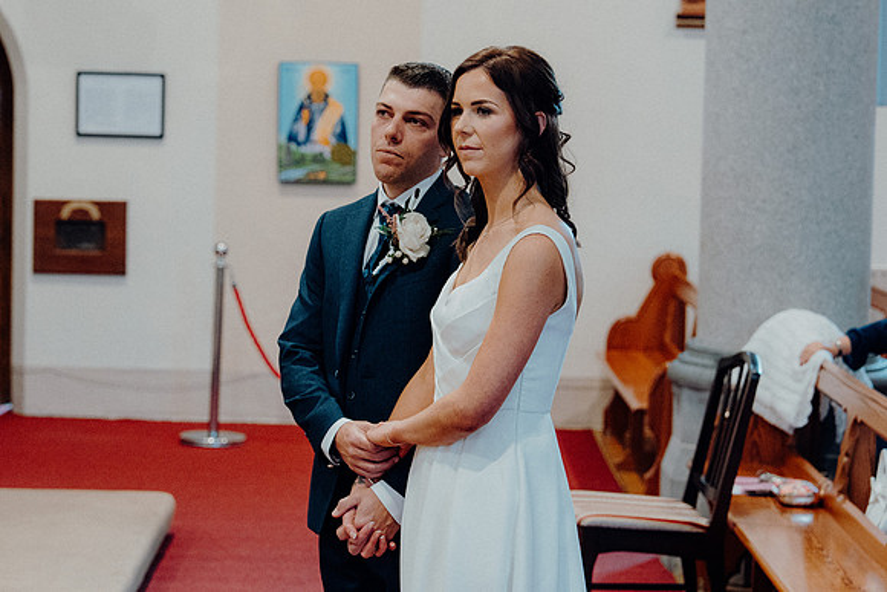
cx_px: 444
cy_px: 296
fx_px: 2588
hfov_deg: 19.5
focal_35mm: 105
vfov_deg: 13.0
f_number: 3.5
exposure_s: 1/160
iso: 2500
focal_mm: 70
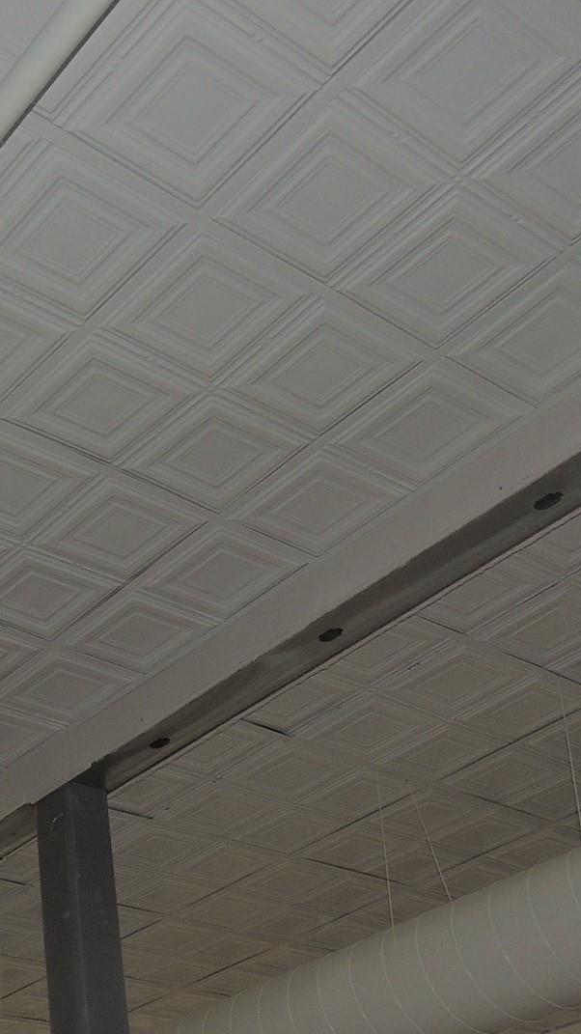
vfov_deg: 41.1
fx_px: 1370
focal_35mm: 50
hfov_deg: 23.2
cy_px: 632
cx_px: 31
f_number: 3
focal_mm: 4.3
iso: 200
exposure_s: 1/30
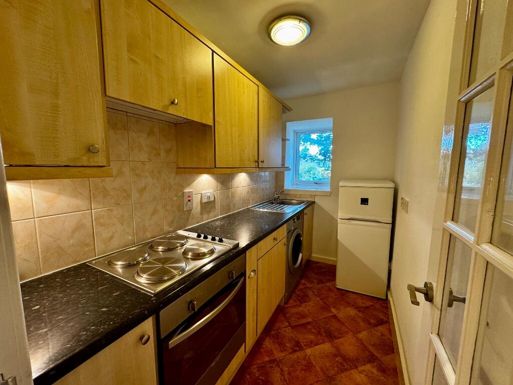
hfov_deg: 102.1
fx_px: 207
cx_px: 256
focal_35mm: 14
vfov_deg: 85.7
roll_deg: -0.1
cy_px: 192
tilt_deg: -6.2
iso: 200
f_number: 2.2
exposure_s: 1/50
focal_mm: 2.22
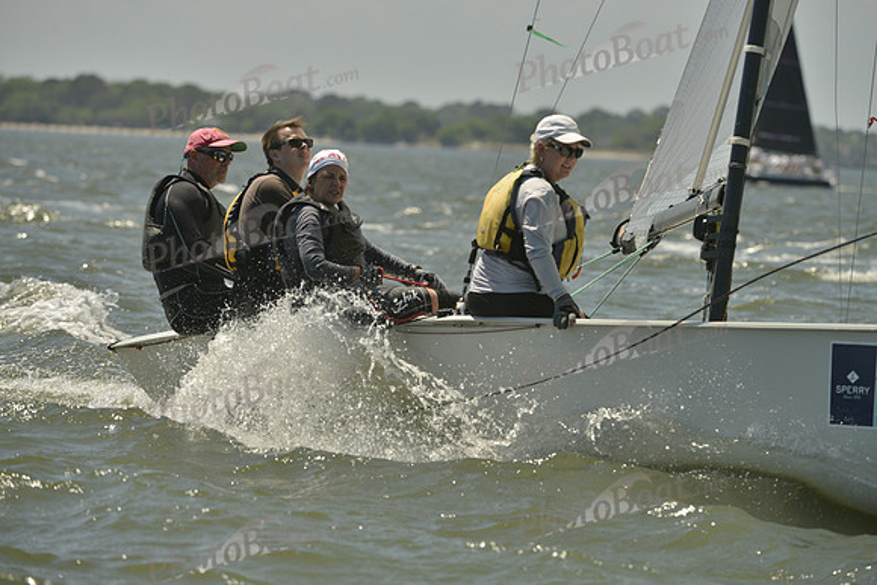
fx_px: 7310
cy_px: 292
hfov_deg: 6.9
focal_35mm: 300
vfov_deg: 4.6
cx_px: 438
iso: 280
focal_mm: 300
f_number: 8
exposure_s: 1/1600
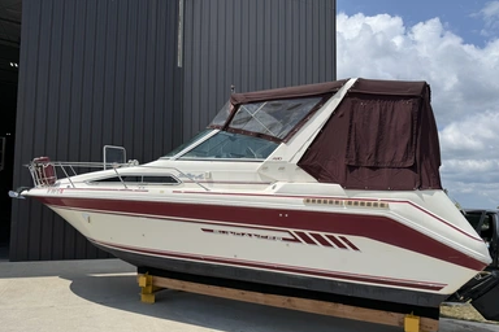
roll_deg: -1.0
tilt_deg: +4.1
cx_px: 246
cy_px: 193
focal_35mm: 26
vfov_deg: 49.3
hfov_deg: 69.4
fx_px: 360
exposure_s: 1/7353
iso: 80
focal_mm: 6.76
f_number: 1.78
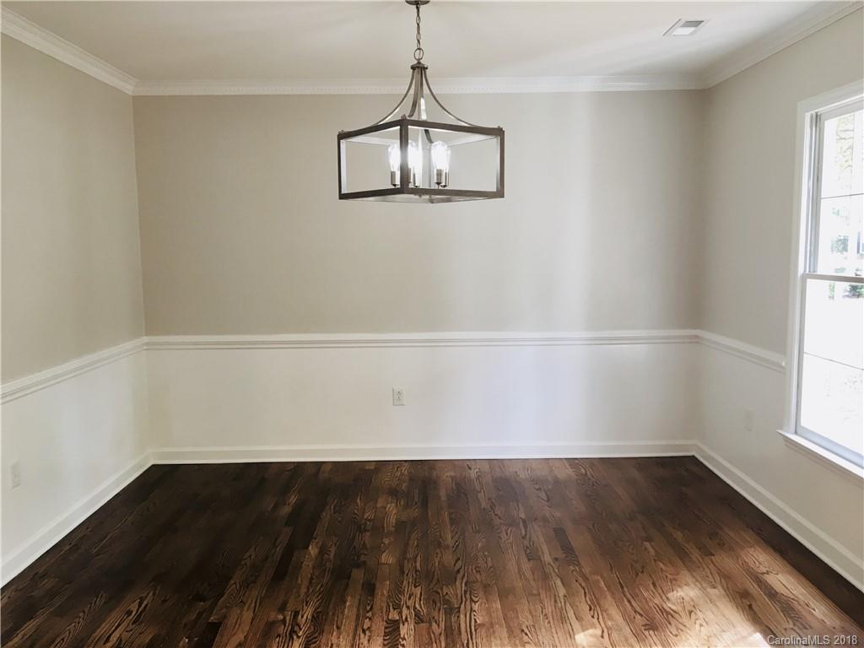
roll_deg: +1.0
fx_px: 724
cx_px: 432
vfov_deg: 48.2
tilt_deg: -6.7
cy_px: 324
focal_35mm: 29
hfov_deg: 61.7
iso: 50
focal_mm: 4.15
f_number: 2.2
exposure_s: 1/30
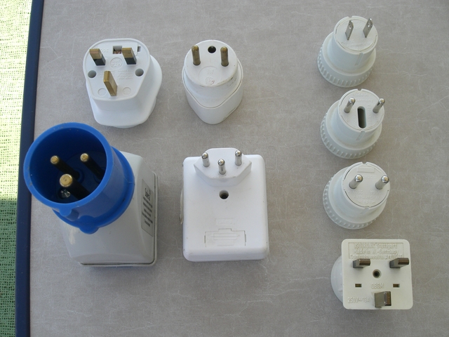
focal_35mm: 38
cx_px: 224
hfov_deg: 49.0
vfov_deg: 37.7
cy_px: 168
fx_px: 493
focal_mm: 6.3
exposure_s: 1/200
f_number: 4.4
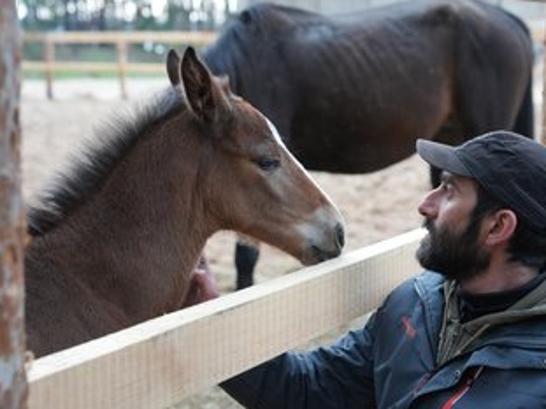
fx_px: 1072
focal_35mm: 68
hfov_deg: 28.5
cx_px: 321
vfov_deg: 21.6
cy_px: 227
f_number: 4
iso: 1250
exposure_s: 1/160
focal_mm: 55
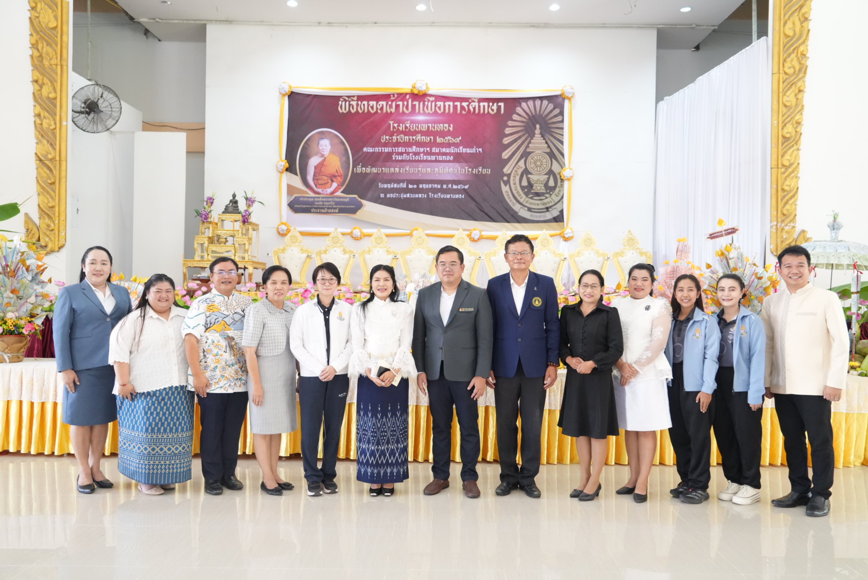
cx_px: 434
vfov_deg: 46.5
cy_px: 290
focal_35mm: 28
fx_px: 676
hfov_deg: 65.4
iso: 5000
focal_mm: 28
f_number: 6.7
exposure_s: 1/90
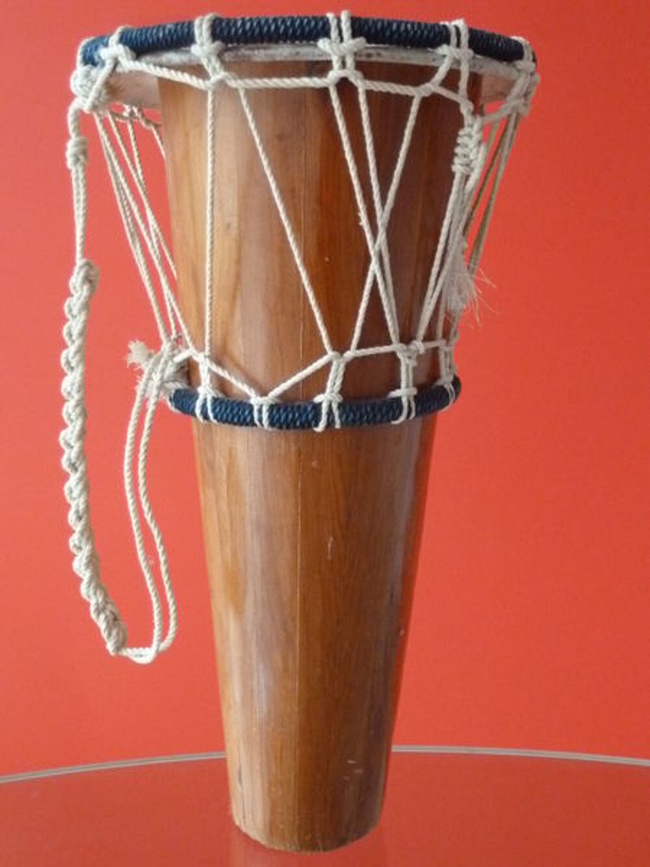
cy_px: 434
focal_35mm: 48
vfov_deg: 39.7
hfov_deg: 30.3
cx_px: 325
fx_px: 1202
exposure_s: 1/30
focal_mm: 7.9
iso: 800
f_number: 3.8
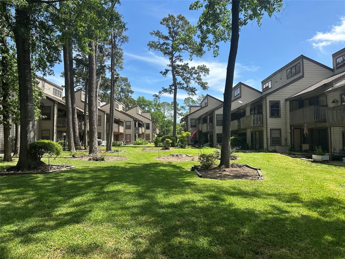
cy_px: 130
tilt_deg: +3.3
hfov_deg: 71.6
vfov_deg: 56.8
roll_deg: +0.0
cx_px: 172
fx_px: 239
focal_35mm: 24
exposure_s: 1/2525
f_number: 1.78
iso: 80
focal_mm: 6.86
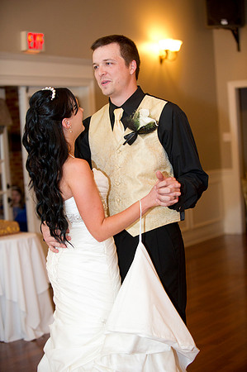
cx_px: 124
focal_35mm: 70
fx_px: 722
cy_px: 186
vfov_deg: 28.9
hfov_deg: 19.4
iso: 2000
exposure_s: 1/60
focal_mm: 70
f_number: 2.8
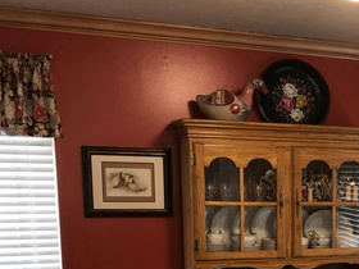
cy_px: 298
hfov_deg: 28.2
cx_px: 369
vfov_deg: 21.7
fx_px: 664
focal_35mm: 64
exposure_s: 1/30
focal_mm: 3.99
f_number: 1.8
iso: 25
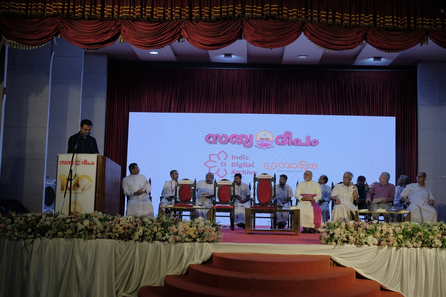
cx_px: 254
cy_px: 189
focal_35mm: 33
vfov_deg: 39.7
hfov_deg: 57.0
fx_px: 409
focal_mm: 16
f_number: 4
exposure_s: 1/160
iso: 400
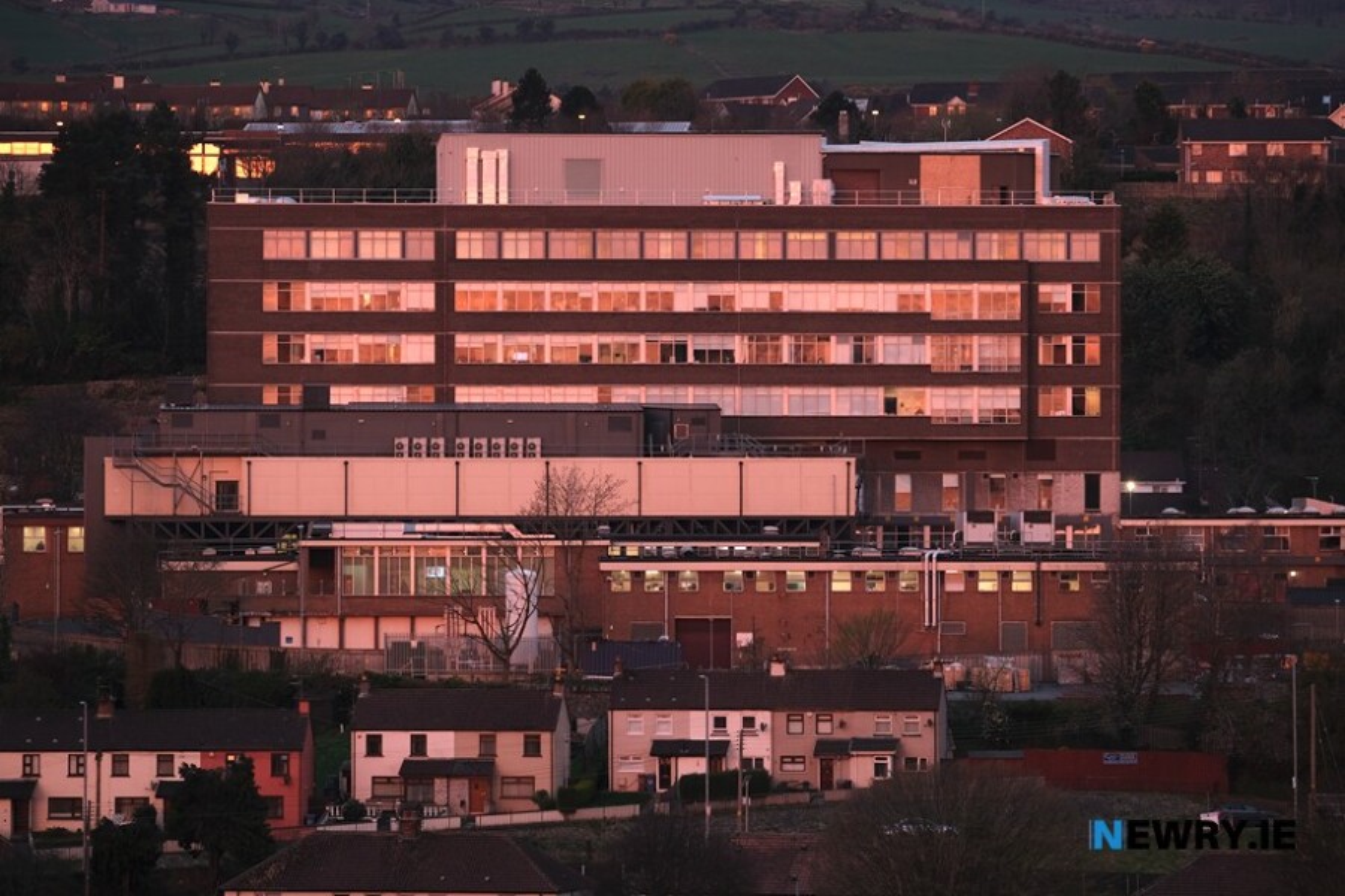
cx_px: 672
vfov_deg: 6.5
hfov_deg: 9.8
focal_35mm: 210
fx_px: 7845
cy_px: 448
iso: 400
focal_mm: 140
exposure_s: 1/100
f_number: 4
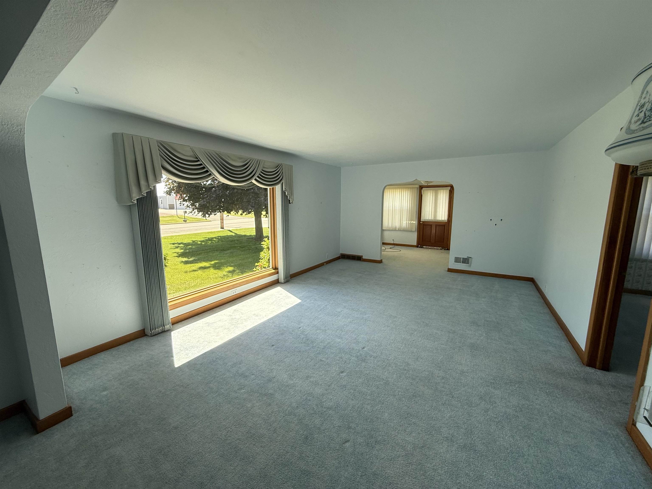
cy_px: 244
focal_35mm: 14
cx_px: 326
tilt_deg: -8.7
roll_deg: -0.2
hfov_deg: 102.1
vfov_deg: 85.7
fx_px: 264
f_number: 2.2
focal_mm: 2.22
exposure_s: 1/333
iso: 64
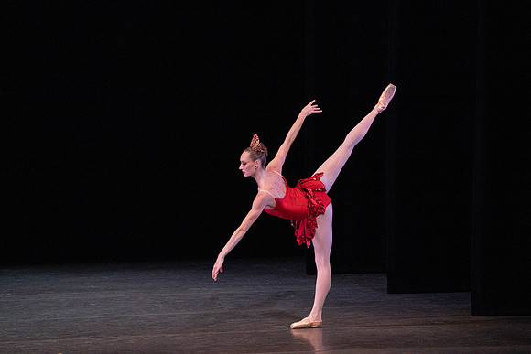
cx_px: 266
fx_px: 5090
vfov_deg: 4.0
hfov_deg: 6.0
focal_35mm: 345
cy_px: 177
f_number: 11
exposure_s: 1/500
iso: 16000
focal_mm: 345
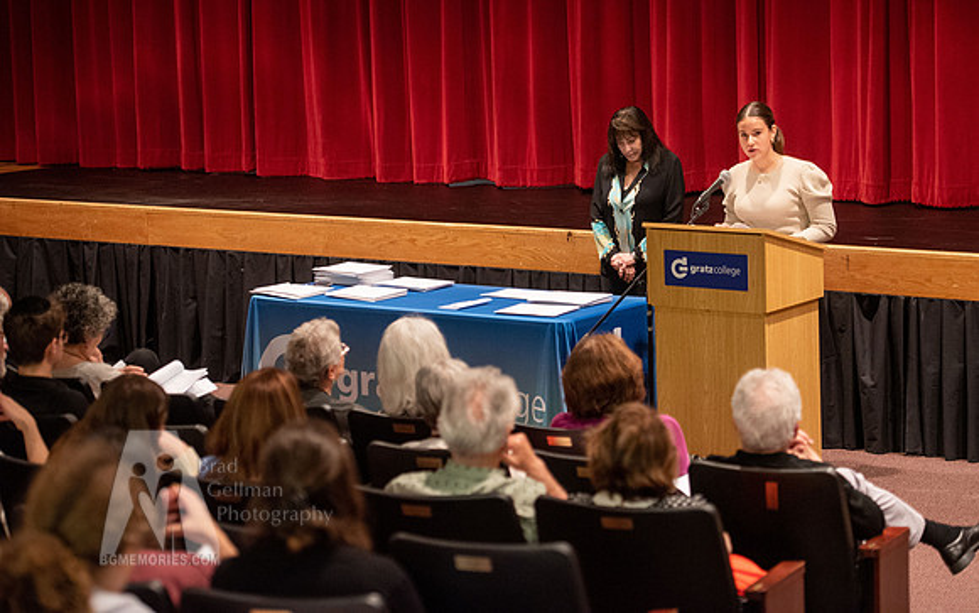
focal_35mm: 102
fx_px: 2714
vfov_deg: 12.9
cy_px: 251
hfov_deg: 20.4
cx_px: 543
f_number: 2.8
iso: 2500
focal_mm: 90
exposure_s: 1/80
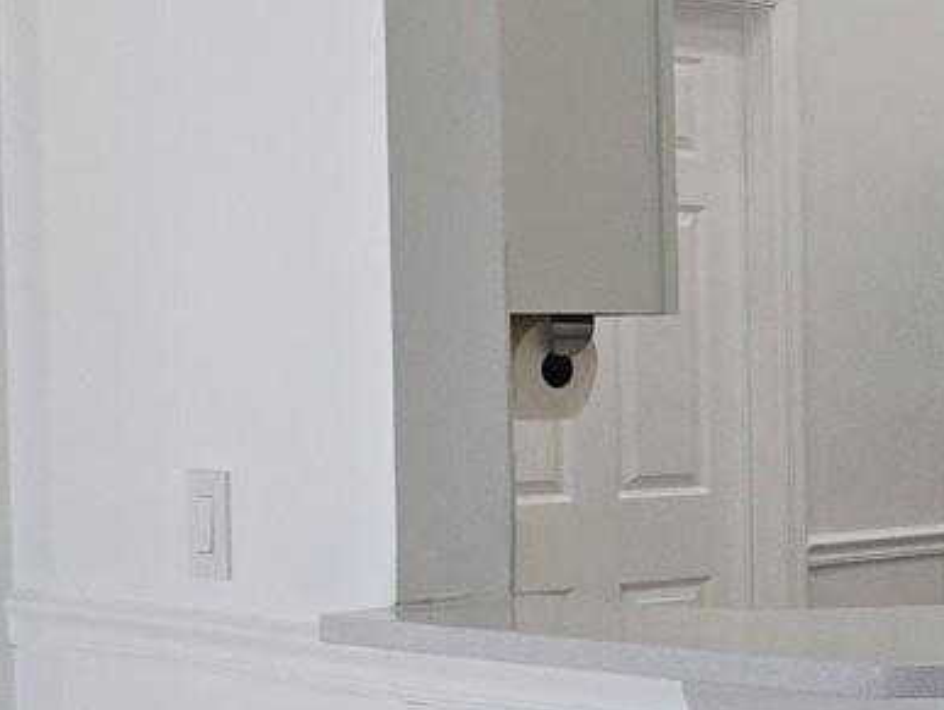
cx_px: 1637
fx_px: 2593
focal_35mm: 95
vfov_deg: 15.6
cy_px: 446
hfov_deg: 17.3
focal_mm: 6.3
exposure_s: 1/120
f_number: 1.7
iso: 200
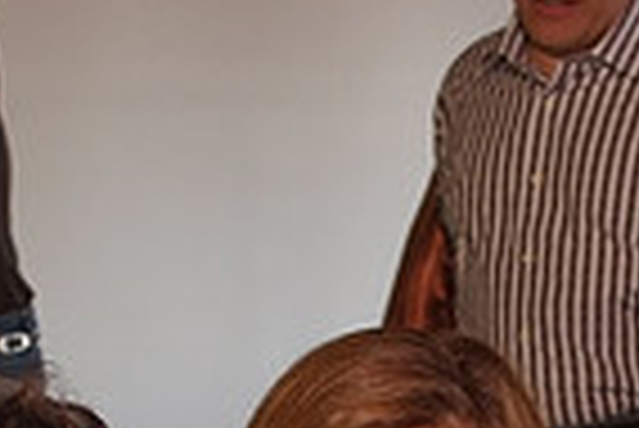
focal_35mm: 171
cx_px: 446
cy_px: 829
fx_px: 3038
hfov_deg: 12.0
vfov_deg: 7.7
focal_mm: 28
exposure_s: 1/60
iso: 400
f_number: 5.6
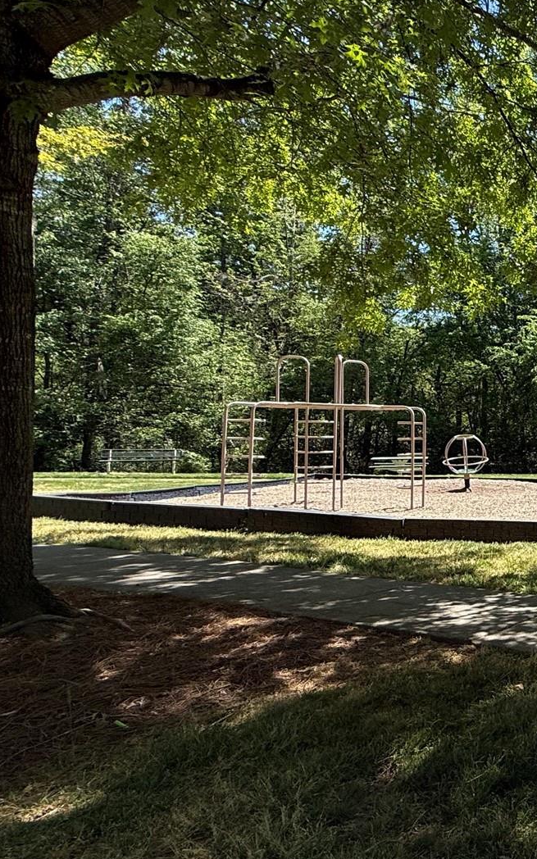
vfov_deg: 64.6
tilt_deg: +0.5
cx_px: 785
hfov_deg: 29.1
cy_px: 425
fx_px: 679
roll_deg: -1.1
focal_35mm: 29
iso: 50
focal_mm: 2.22
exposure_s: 1/888
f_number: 2.2
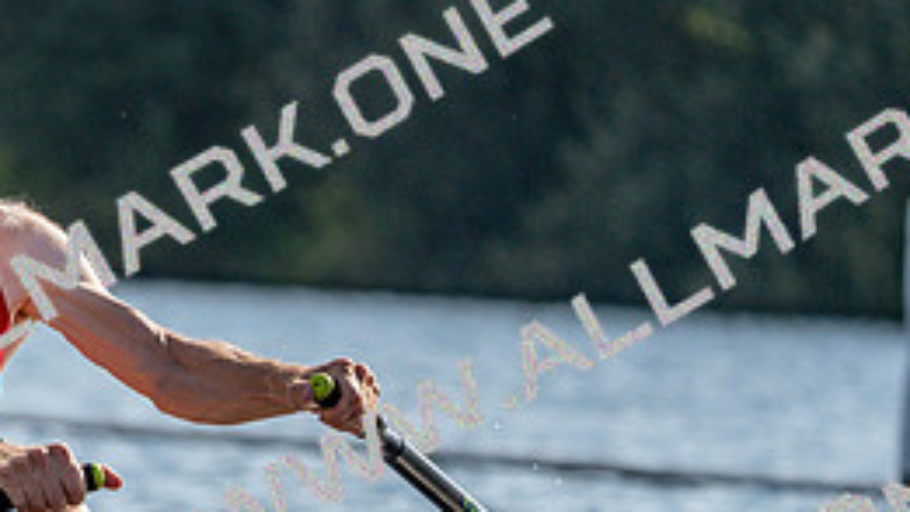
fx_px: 14965
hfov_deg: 3.5
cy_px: 622
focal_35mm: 620
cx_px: -66
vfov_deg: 2.0
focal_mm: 266
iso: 200
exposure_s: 1/1600
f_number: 5.6
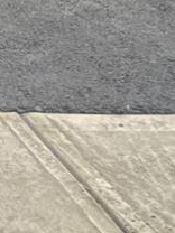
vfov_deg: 8.9
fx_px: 1213
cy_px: -466
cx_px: -403
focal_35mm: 180
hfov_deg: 7.1
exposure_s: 1/4202
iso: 32
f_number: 1.6
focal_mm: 5.1
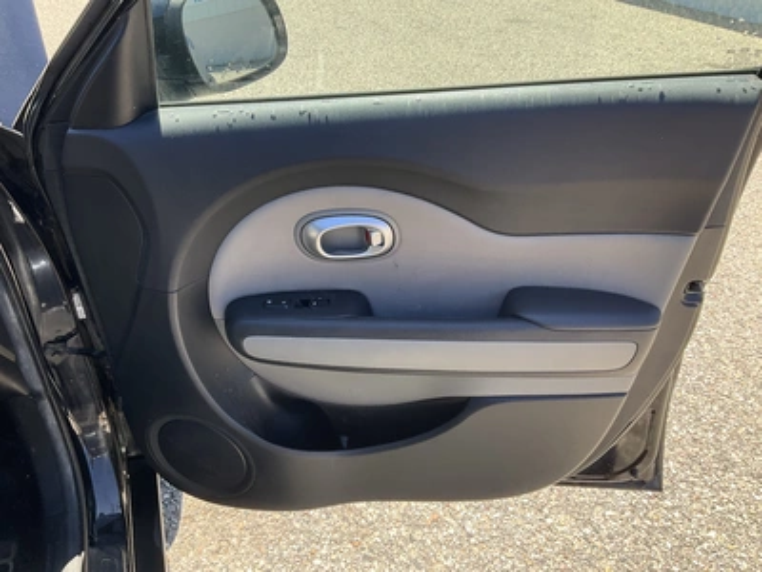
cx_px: 381
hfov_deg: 61.7
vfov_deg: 48.2
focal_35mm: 29
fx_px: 638
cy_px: 286
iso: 25
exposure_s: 1/253
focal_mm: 3
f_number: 1.8
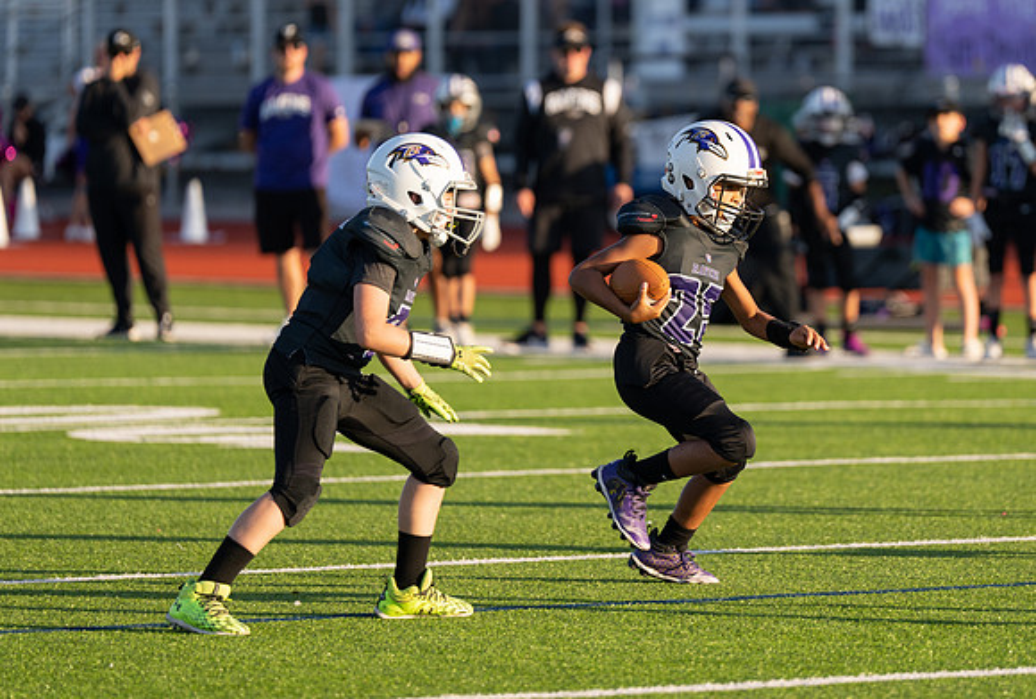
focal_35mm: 283
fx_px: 8165
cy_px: 235
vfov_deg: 4.9
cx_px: 696
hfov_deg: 7.3
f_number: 2.8
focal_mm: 200
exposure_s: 1/1250
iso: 160
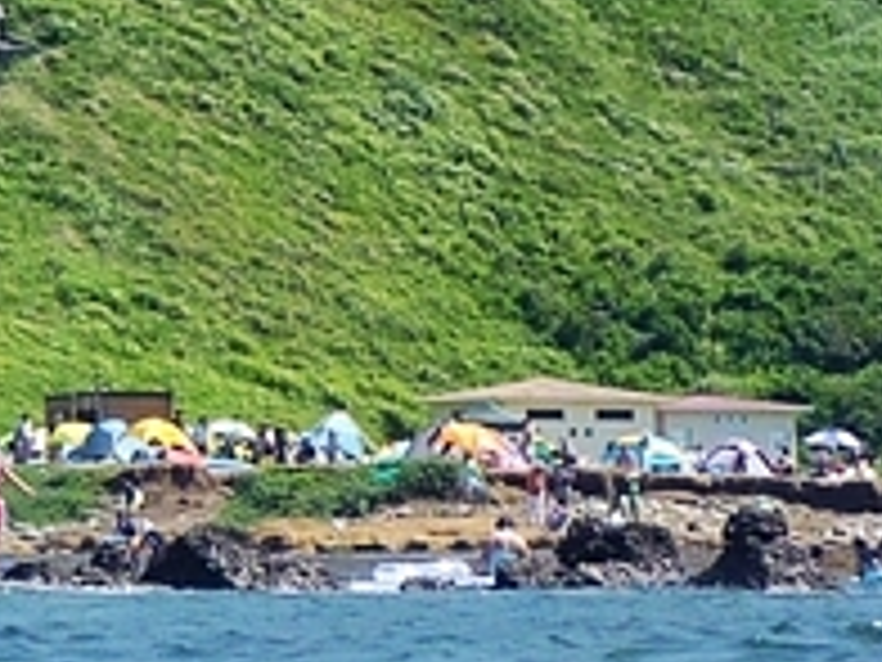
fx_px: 6752
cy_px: -14
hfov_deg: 7.3
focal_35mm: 265
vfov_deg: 5.6
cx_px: -468
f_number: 4.2
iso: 100
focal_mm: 7.4
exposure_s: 1/500
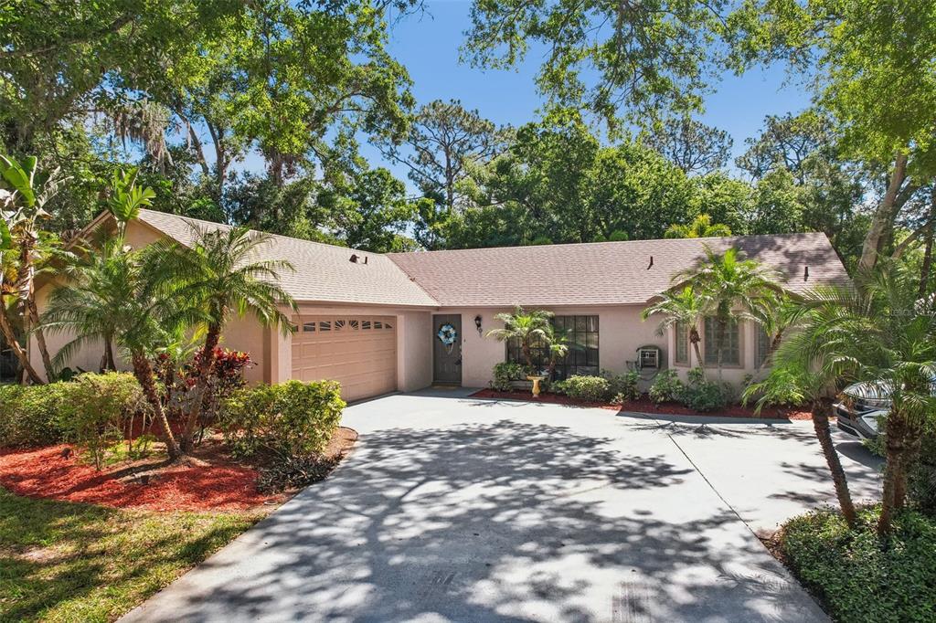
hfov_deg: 78.6
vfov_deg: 57.2
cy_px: 312
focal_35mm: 22
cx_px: 468
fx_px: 572
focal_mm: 8.4
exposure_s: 1/500
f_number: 2.8
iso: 400
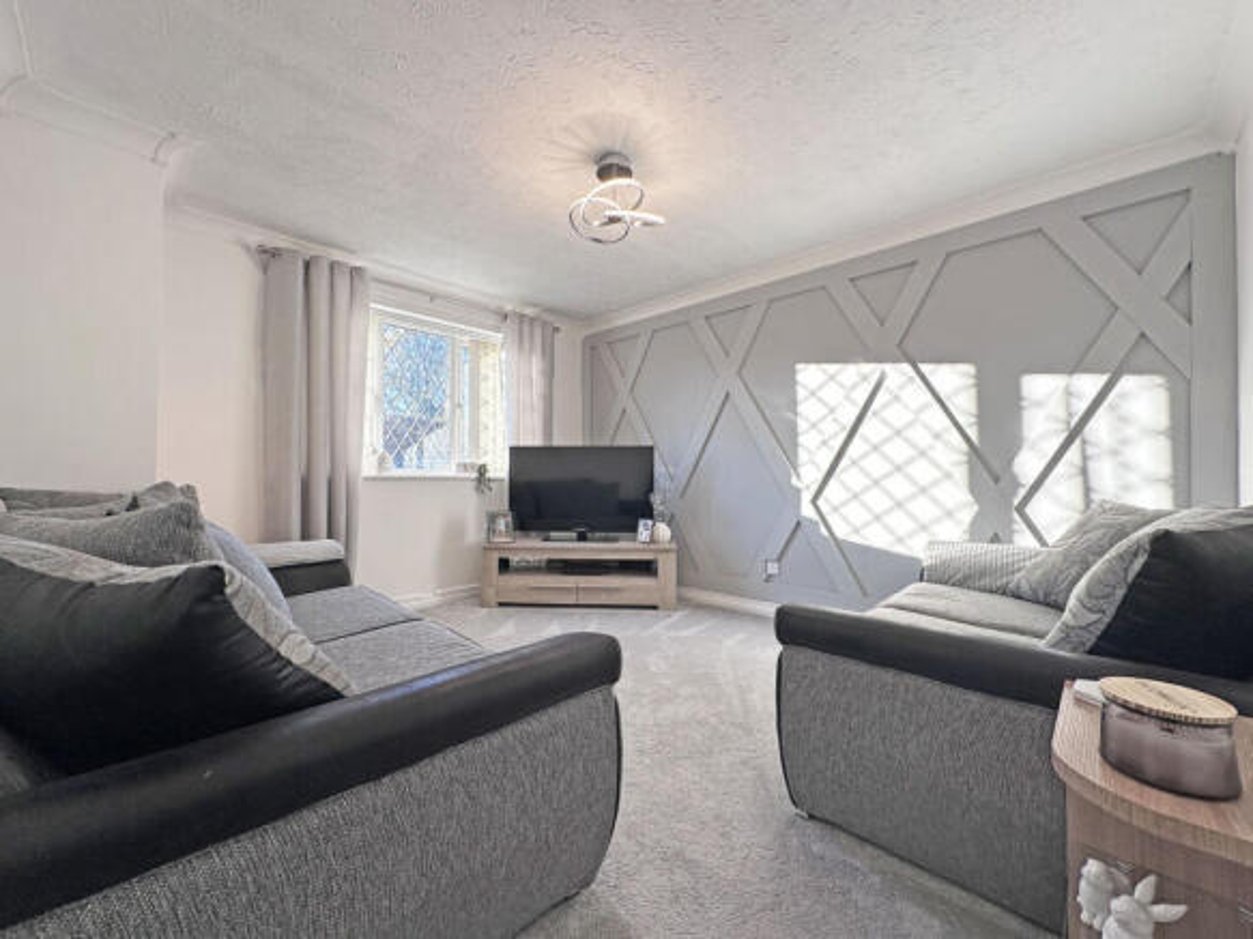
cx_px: 626
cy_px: 470
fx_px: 507
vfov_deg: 85.7
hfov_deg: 102.1
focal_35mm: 14
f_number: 2.2
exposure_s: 1/106
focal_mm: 2.22
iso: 40
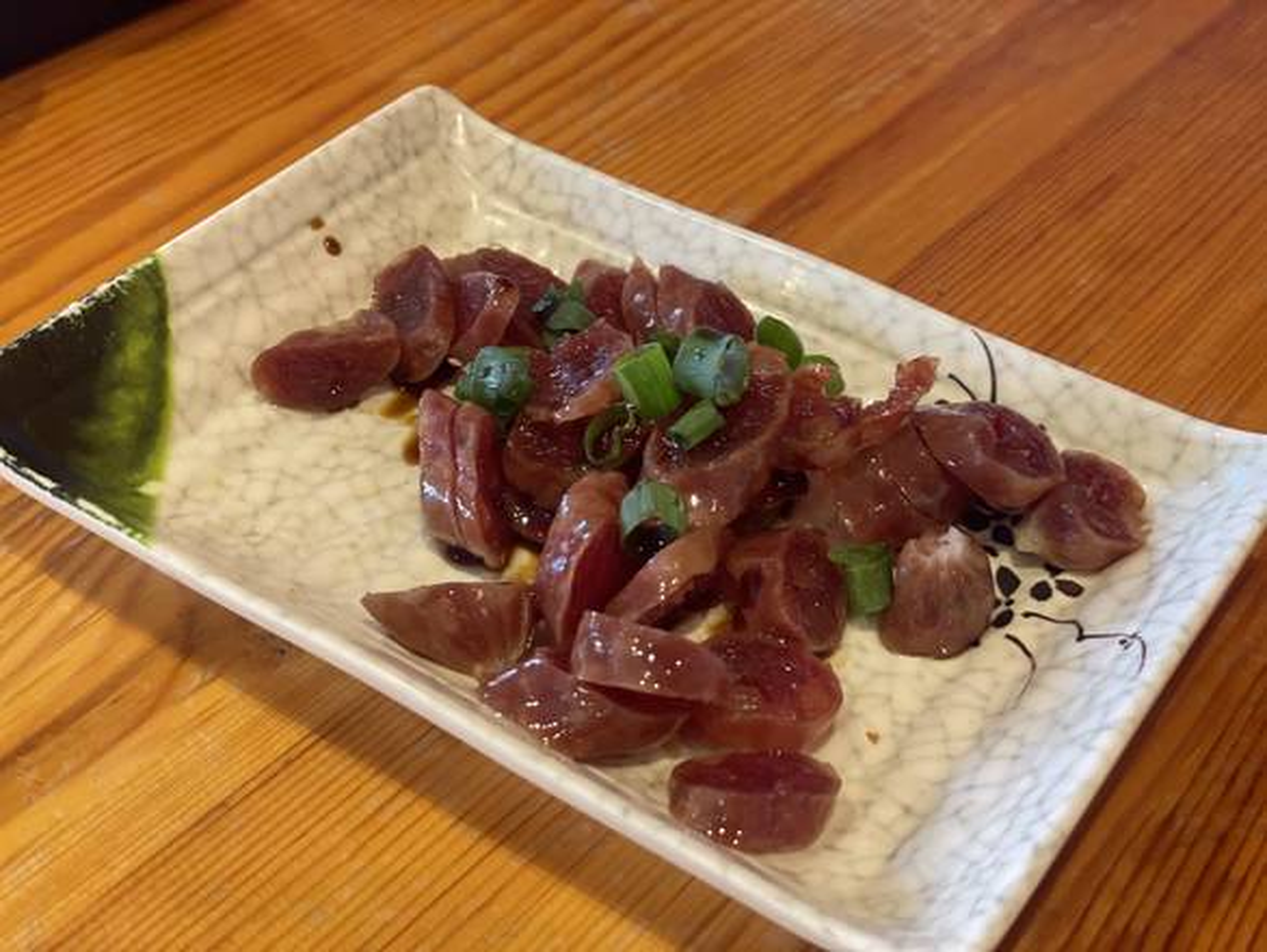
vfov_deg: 28.1
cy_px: 476
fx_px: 1904
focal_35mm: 52
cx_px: 634
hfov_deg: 36.8
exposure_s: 1/33
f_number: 2
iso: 125
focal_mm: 6
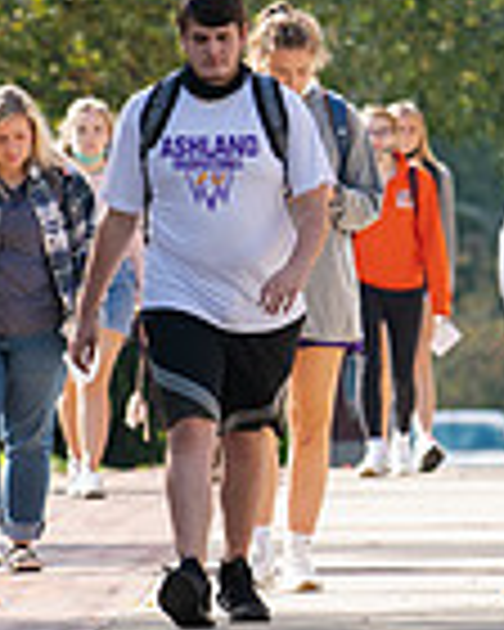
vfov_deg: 1.7
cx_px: 432
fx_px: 21722
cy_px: 227
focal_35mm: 1165
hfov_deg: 1.3
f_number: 7.1
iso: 400
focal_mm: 300
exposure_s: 1/400
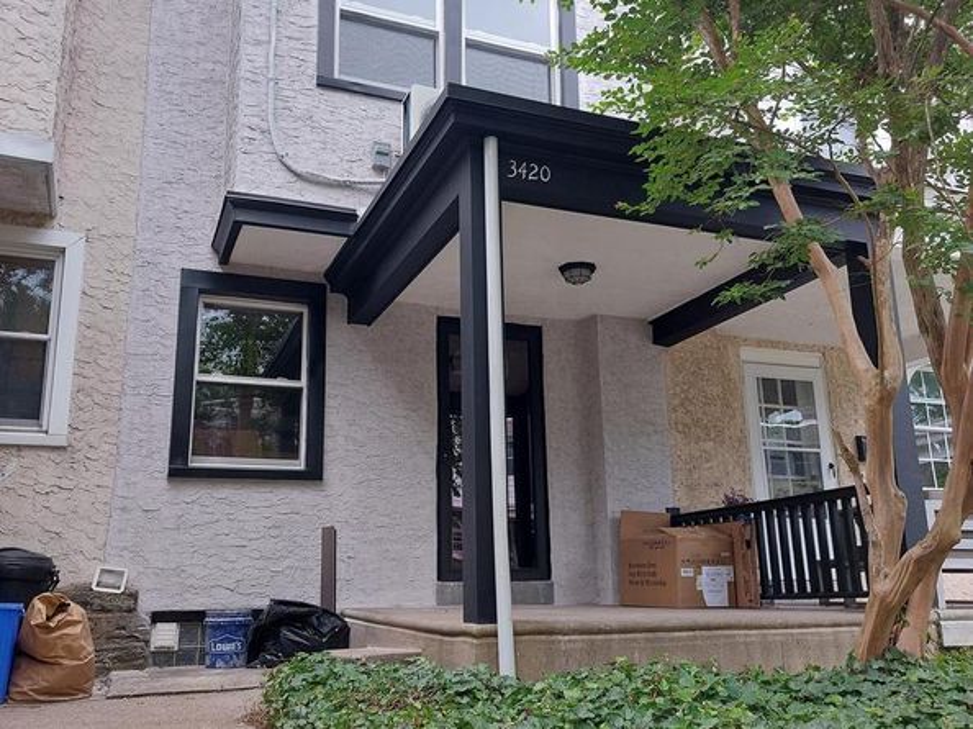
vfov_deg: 56.8
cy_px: 364
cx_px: 486
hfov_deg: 71.6
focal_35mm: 24
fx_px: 674
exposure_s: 1/60
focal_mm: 5.23
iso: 32
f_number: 1.8
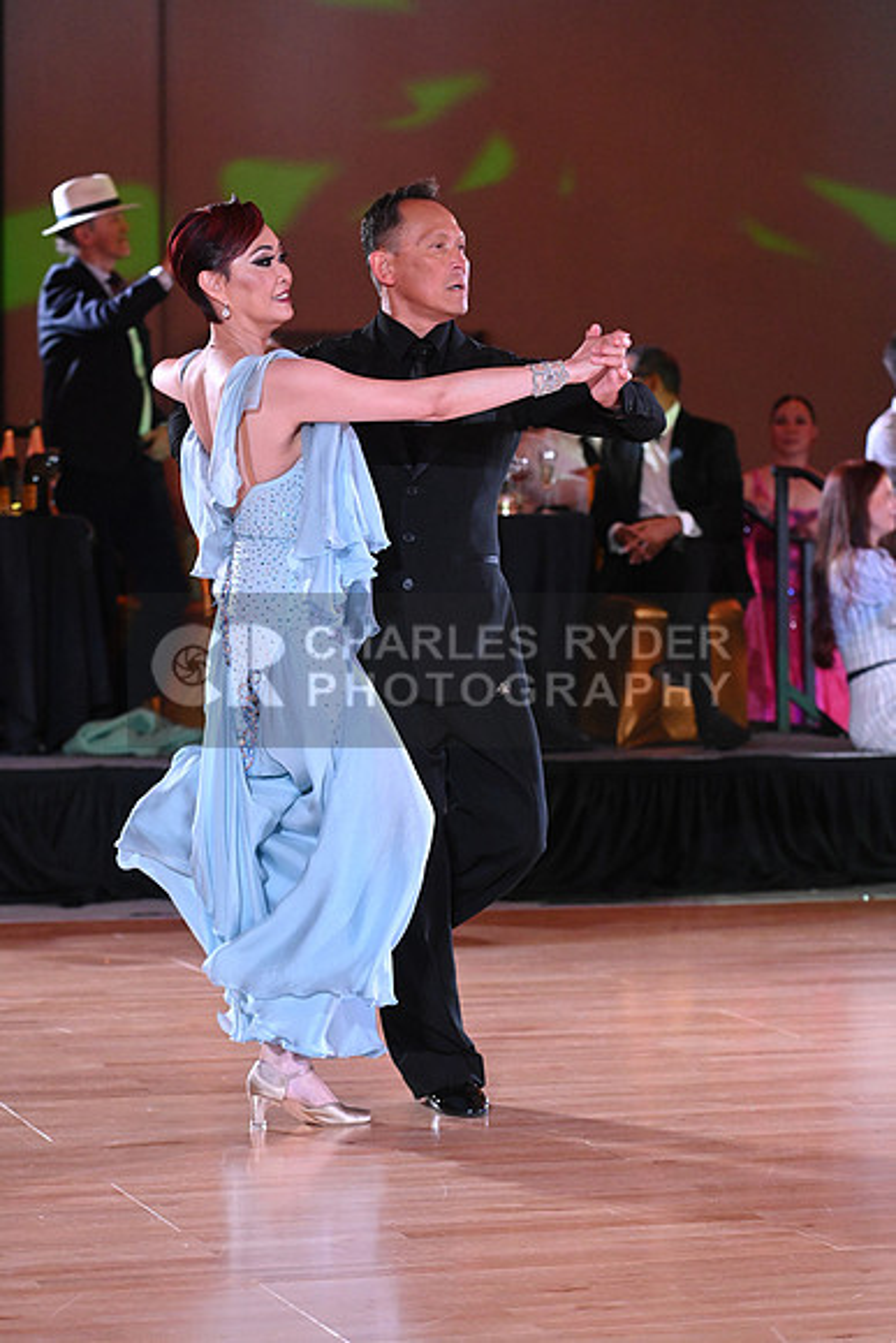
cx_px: 448
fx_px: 4477
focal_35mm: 120
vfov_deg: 17.1
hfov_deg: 11.4
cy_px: 672
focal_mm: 120
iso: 6400
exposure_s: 1/400
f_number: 5
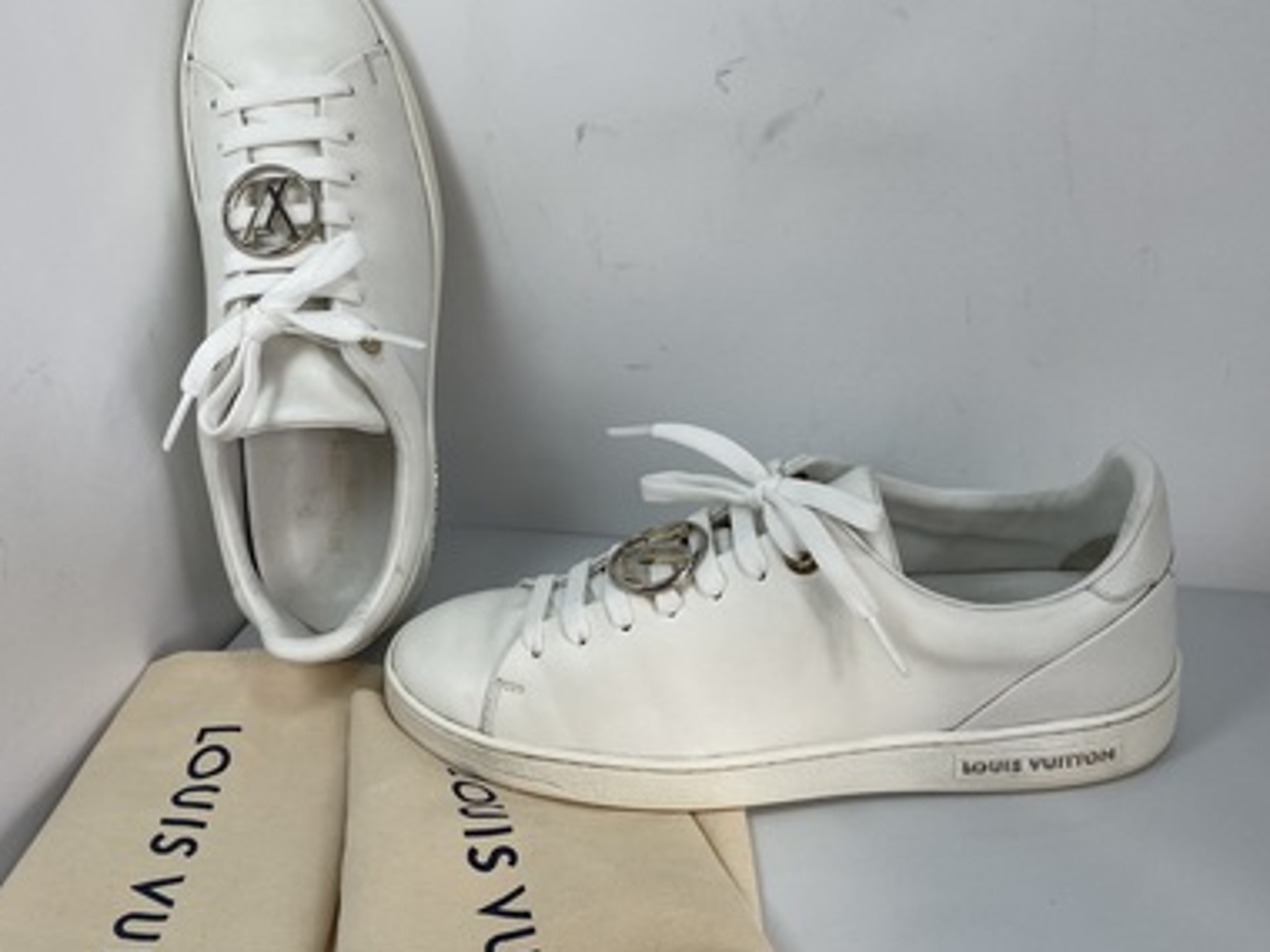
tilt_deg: -27.6
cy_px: 484
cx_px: 592
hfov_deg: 52.6
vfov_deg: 40.7
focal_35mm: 35
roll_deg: +8.1
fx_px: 1284
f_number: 1.6
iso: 50
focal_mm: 4.2
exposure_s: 1/633
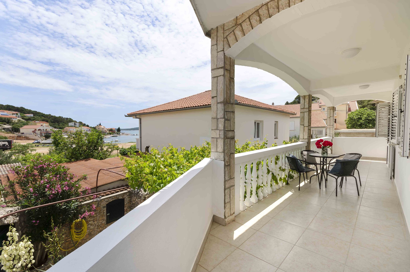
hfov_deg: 100.5
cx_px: 205
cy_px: 136
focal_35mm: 15
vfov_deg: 77.1
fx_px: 170
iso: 100
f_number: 11
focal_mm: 10
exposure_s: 1/200
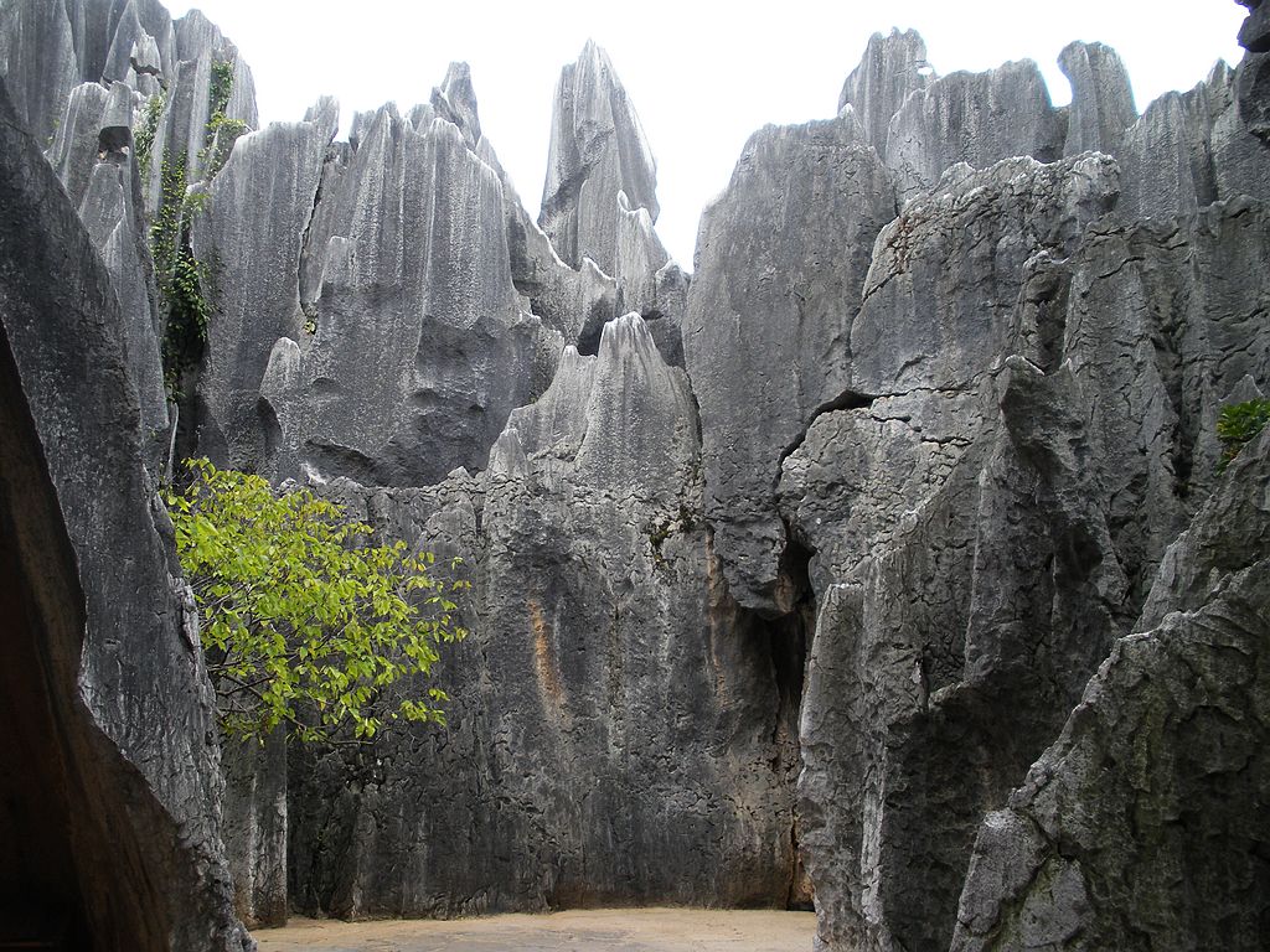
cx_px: 635
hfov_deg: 51.4
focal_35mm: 36
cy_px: 476
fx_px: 1321
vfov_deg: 39.7
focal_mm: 6.3
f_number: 3.5
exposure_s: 1/82
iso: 64
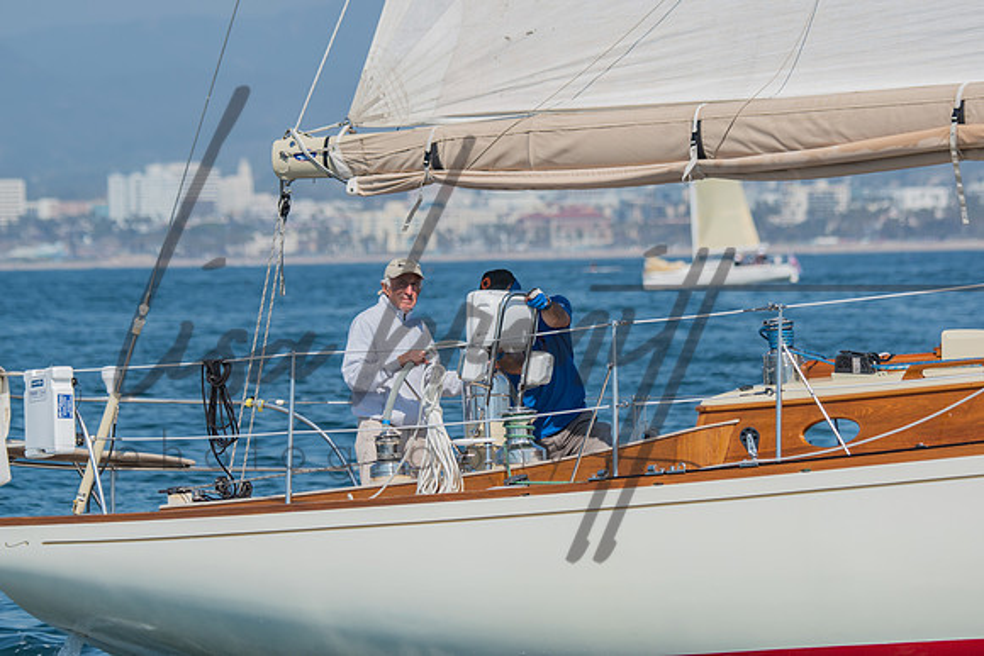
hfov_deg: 6.9
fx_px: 8202
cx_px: 492
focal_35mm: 300
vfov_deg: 4.6
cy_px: 328
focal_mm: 200
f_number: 5.6
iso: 100
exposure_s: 1/500
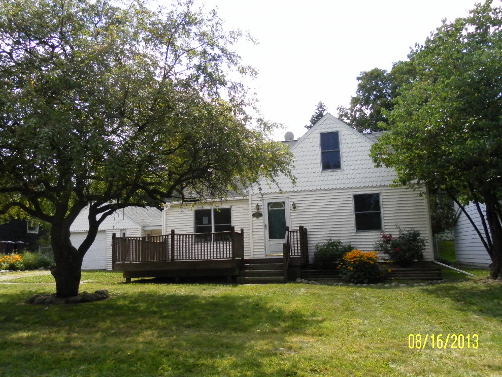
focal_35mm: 29
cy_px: 190
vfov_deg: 48.2
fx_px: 421
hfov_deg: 61.6
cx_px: 246
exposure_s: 1/2000
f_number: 3.2
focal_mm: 4.9
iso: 320
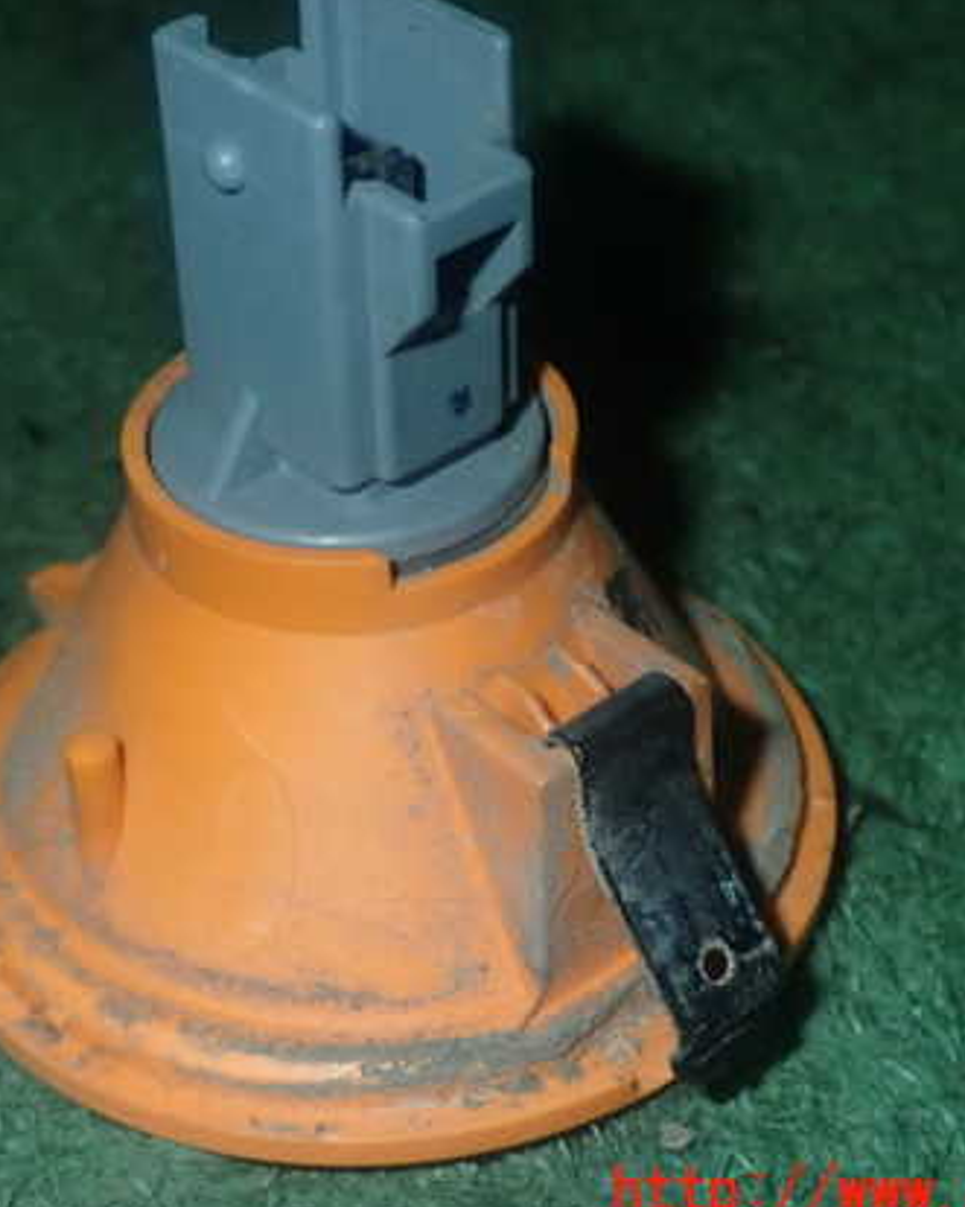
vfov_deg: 23.3
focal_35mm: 82
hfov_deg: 18.7
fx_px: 2929
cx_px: 396
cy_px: 574
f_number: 10
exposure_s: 1/60
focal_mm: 10.35
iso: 400
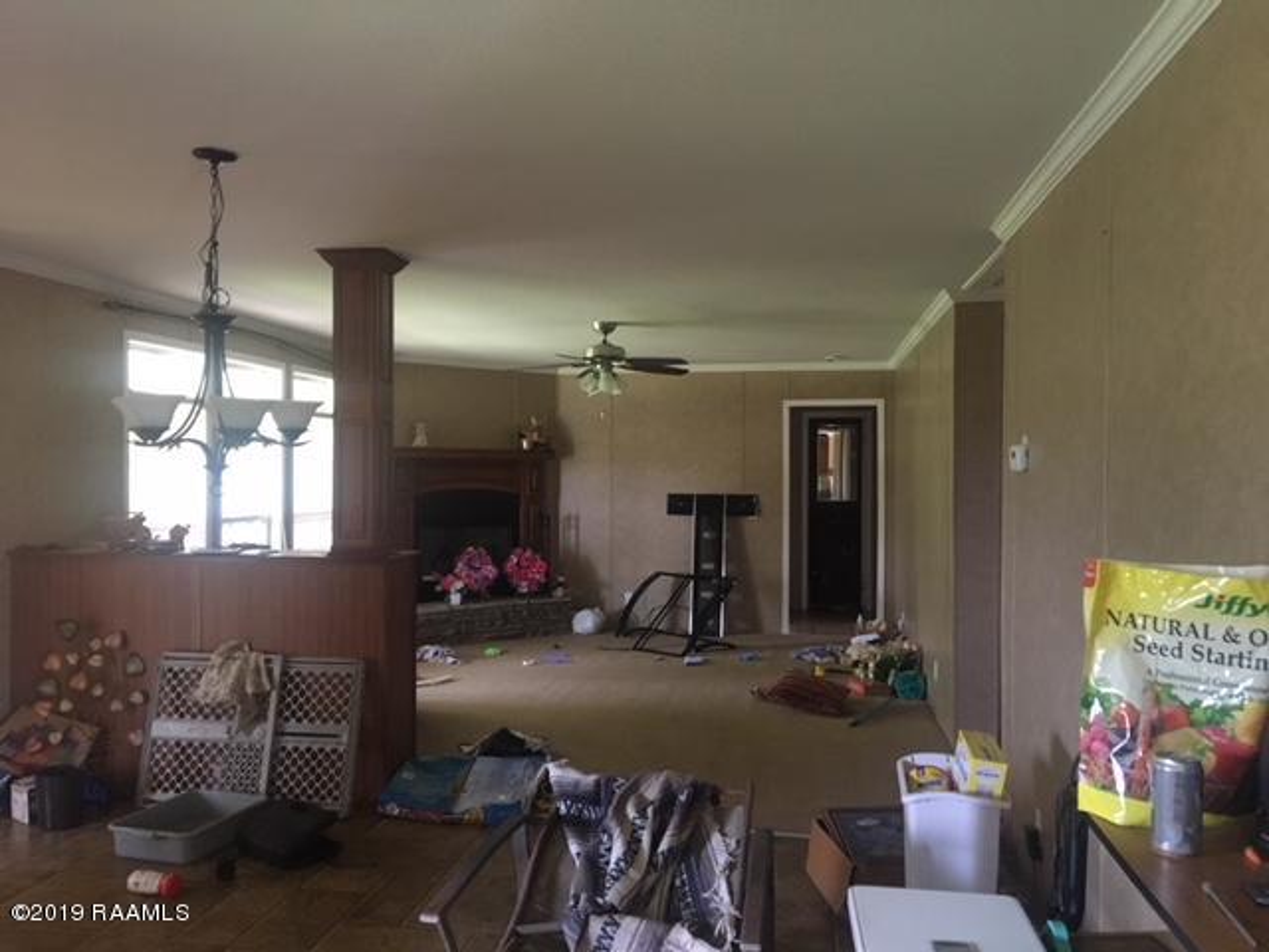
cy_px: 476
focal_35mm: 29
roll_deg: -1.1
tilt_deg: -0.7
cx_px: 634
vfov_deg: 48.2
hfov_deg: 61.7
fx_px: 1063
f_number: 2.2
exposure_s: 1/24
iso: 200
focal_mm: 4.15
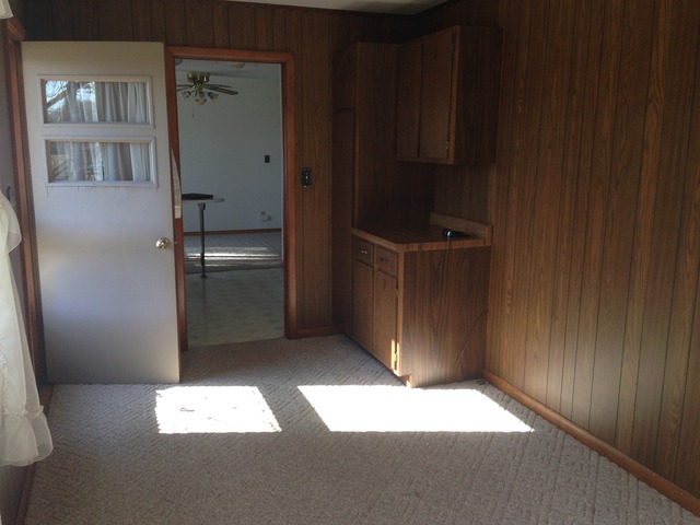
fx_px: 667
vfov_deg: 42.9
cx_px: 350
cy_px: 262
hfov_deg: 55.4
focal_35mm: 33
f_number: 2.4
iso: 80
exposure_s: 1/120
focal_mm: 4.12
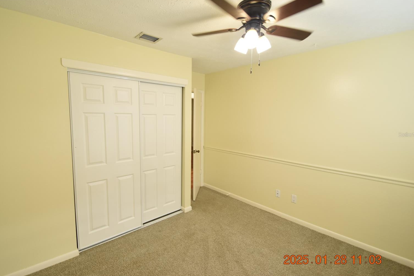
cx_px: 202
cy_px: 135
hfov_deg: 96.7
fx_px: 184
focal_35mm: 16
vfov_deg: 73.7
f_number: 4.5
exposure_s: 1/80
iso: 800
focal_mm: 10
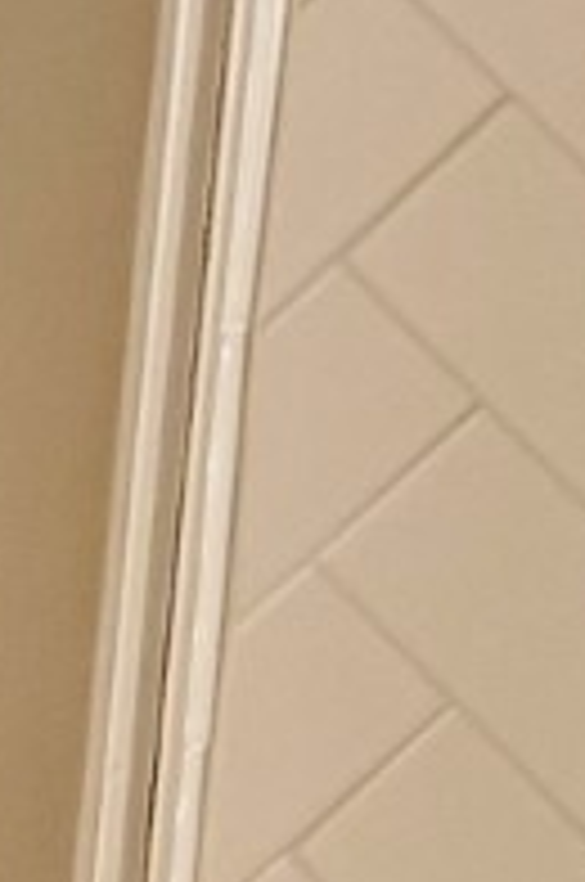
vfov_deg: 9.4
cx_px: -1940
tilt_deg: -12.7
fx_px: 4794
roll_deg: -2.1
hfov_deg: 5.7
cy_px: 2138
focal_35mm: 196
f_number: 1.78
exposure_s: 1/60
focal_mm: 6.76
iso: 160
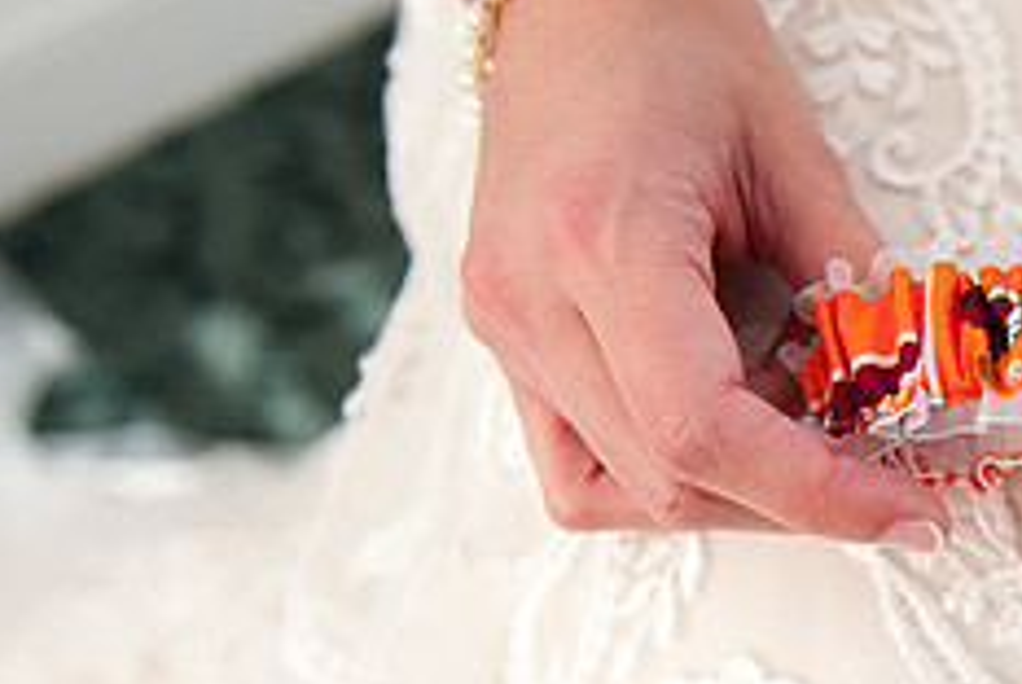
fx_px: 1819
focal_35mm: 64
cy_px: 624
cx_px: 1208
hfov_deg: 27.8
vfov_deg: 20.8
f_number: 2.8
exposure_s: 1/2000
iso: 1000
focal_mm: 24
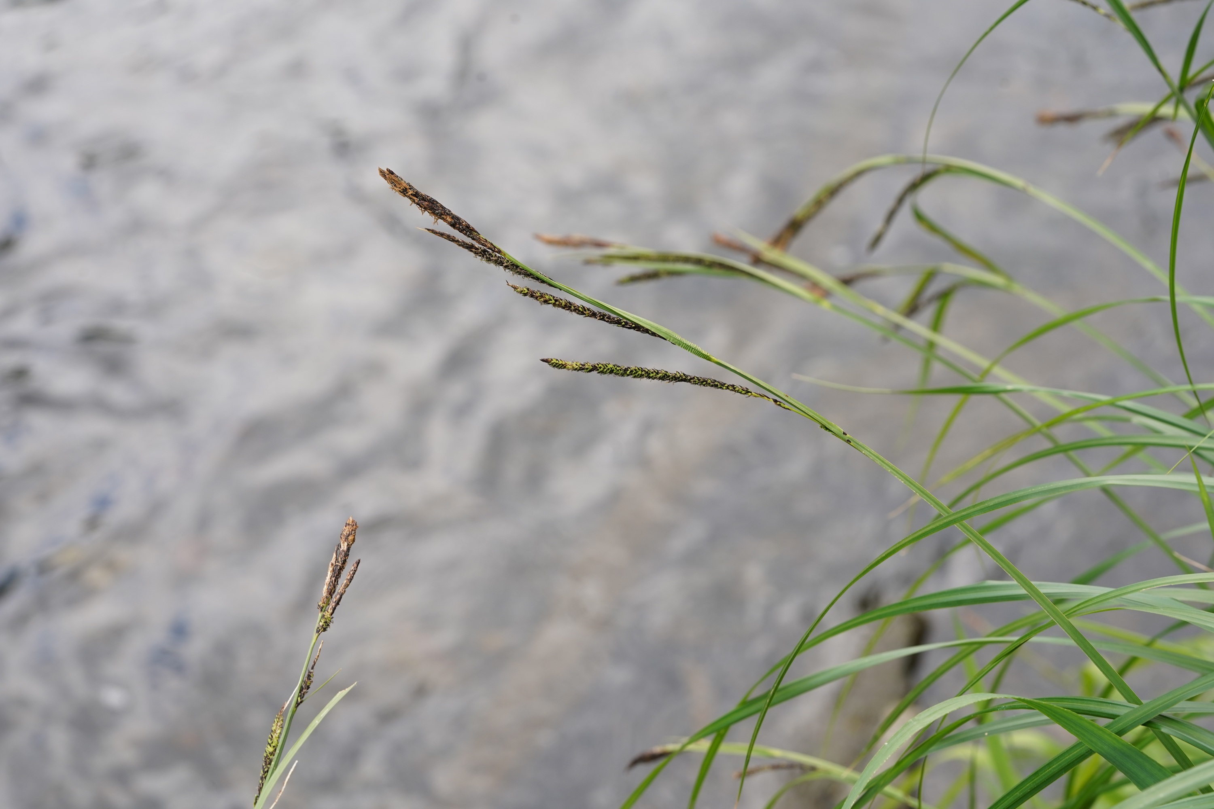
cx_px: 607
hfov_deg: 22.6
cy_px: 404
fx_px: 3035
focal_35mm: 90
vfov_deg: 15.2
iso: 320
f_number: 9
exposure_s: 1/125
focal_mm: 90
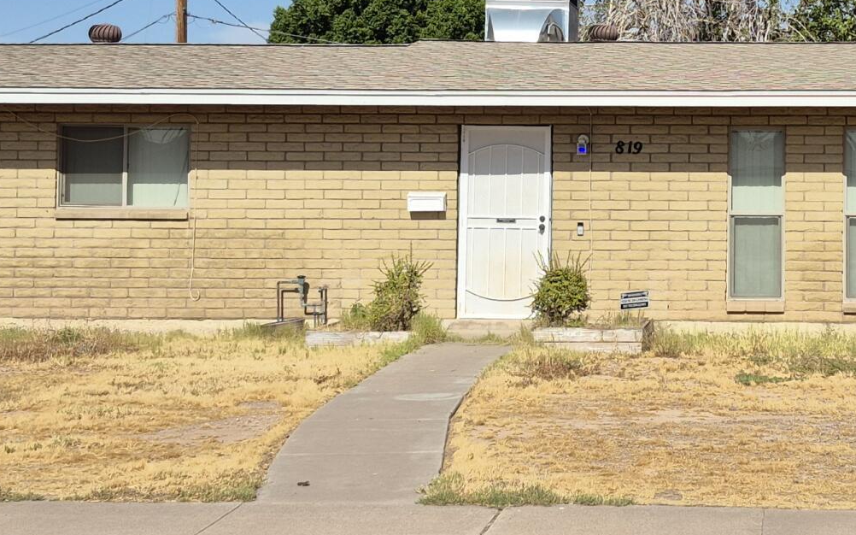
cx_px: 724
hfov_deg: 27.5
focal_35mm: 73
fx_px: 1703
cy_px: 115
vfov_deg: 17.7
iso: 25
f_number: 1.8
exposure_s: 1/2512
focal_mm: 5.4
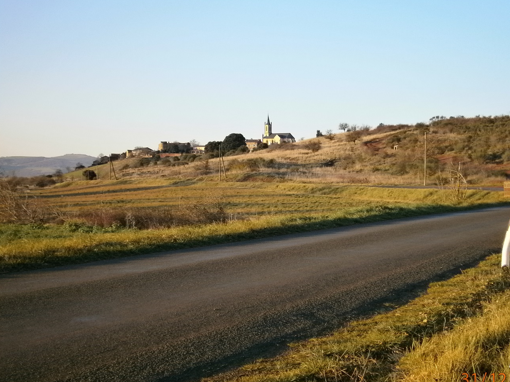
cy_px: 203
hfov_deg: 34.9
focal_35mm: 55
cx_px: 290
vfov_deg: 26.5
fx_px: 810
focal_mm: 8.3
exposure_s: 1/50
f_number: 9.7
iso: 80
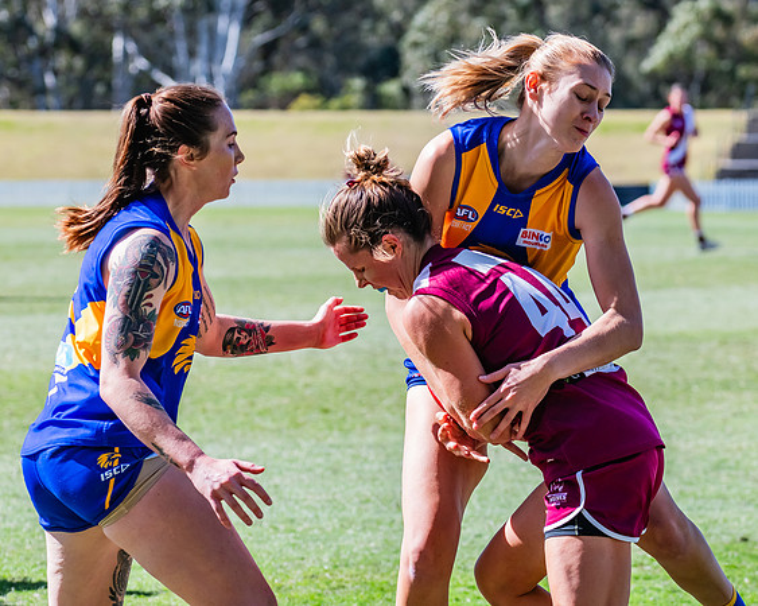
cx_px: 434
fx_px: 4887
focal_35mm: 218
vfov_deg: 7.1
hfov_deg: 8.9
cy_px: 264
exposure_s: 1/1600
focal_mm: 170
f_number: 7.1
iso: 800
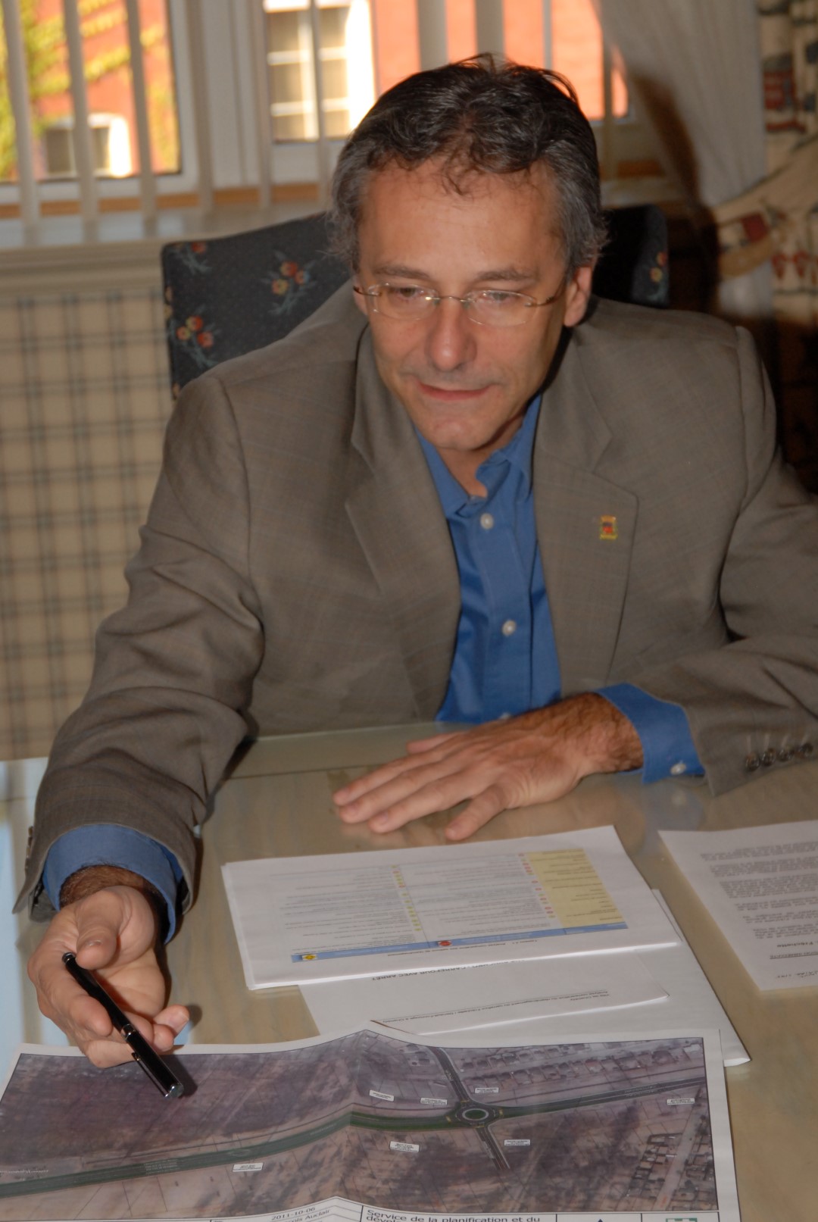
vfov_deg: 23.4
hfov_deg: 15.8
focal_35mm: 87
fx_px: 2956
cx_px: 409
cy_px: 611
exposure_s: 1/200
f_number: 6.3
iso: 400
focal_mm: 58
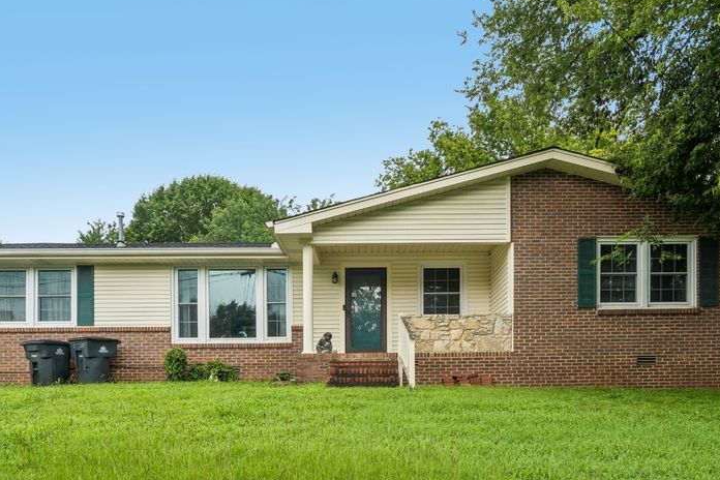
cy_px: 172
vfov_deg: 50.6
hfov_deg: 71.5
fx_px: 500
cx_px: 347
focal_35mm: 25
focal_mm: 17
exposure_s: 1/1000
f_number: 8
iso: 500
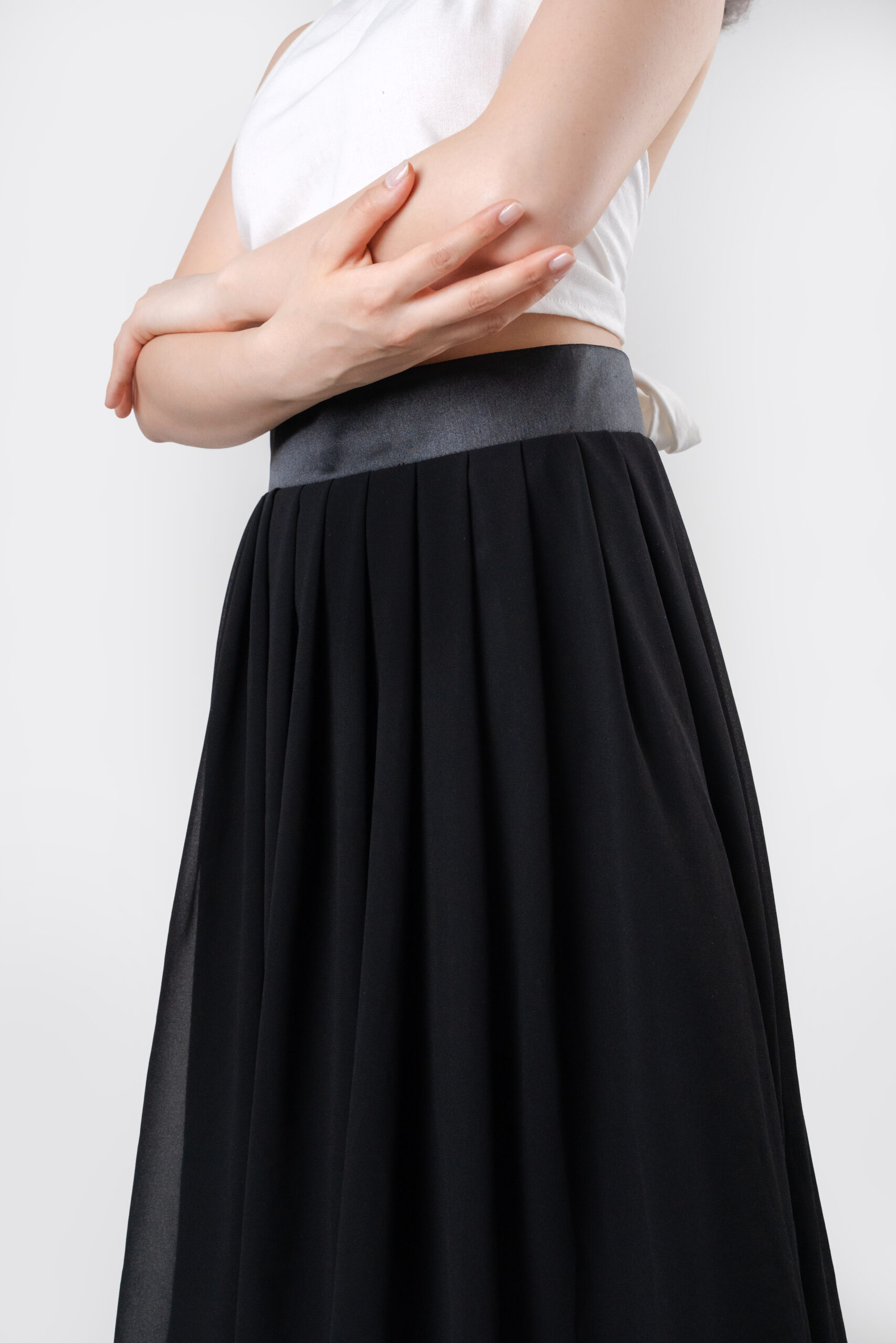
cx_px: 448
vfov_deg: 39.6
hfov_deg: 27.0
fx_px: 1866
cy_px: 672
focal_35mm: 50
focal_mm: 50
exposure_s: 1/125
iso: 1600
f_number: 8
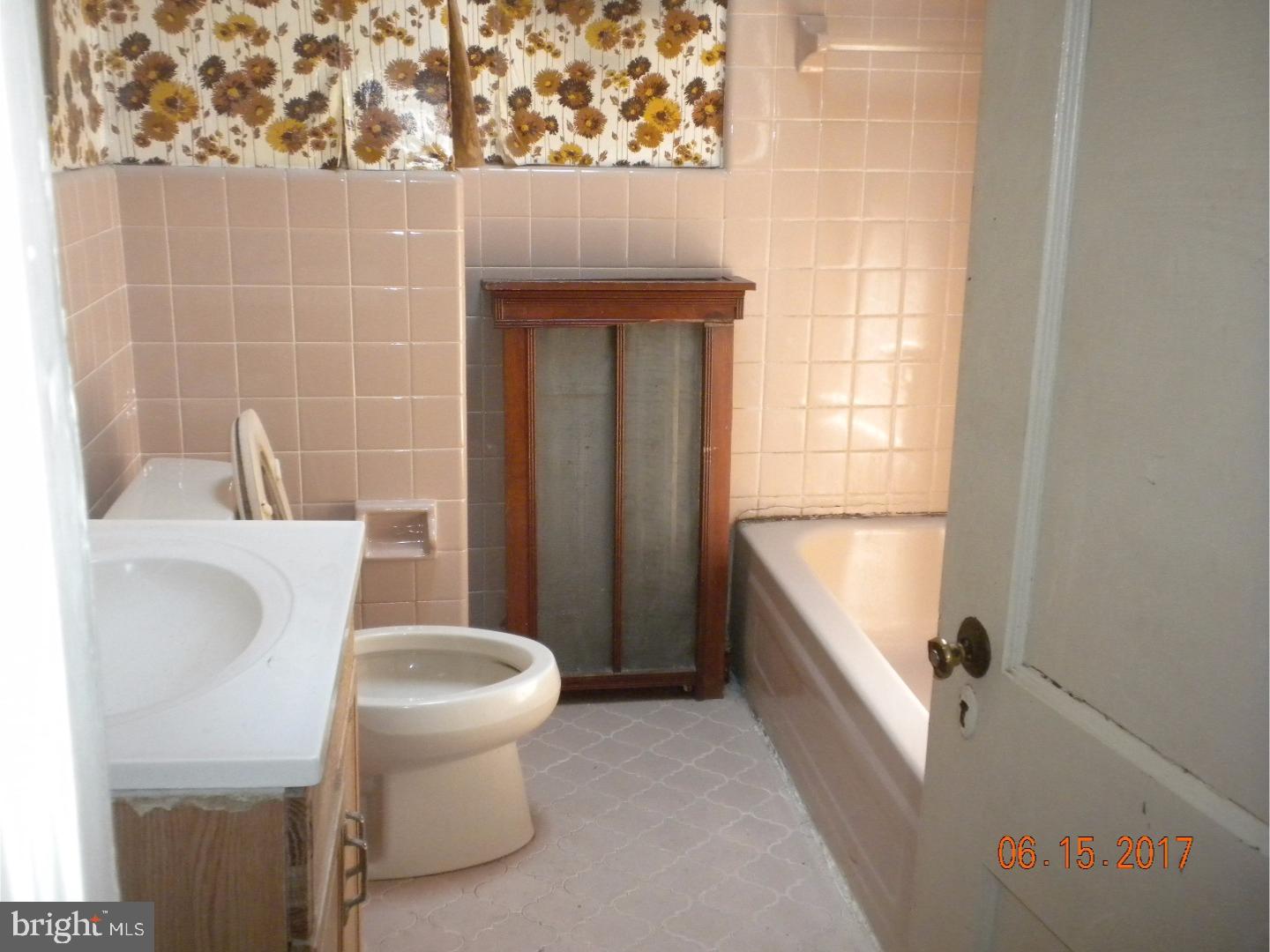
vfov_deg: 38.7
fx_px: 1357
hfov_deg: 50.1
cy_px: 476
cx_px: 635
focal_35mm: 37
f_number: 3.5
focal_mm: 6.6
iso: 400
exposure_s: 1/63.1
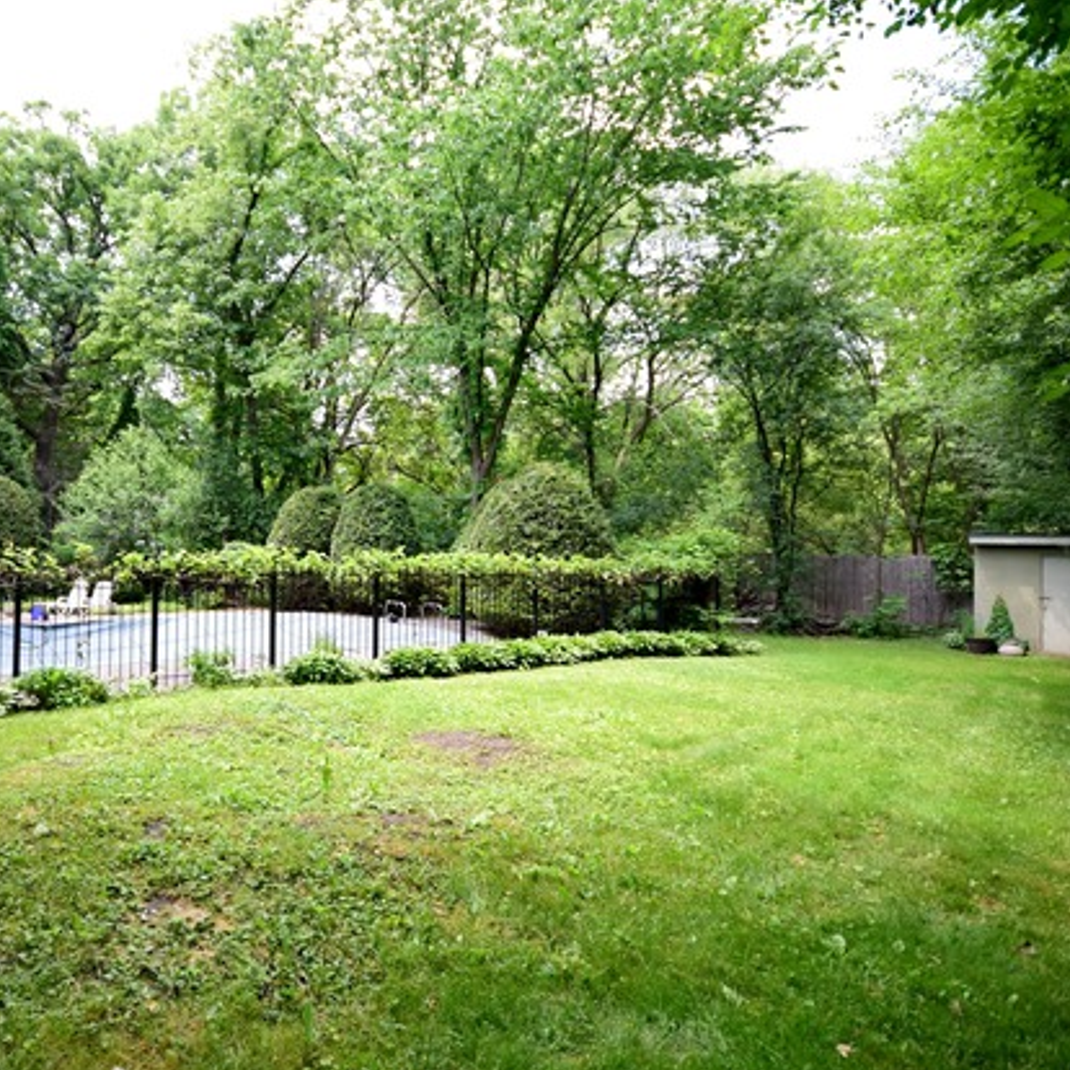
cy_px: 539
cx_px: 346
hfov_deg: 68.3
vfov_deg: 70.5
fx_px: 757
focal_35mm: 22
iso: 100
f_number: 4.5
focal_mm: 11
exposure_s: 1/80
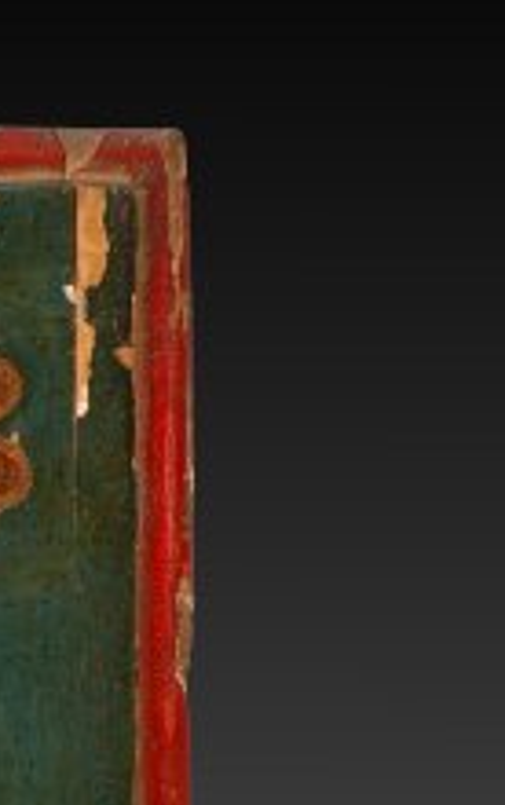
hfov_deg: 2.2
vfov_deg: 3.6
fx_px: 12805
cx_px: -898
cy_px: 1423
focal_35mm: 583
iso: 100
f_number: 6.3
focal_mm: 105
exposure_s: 1/2
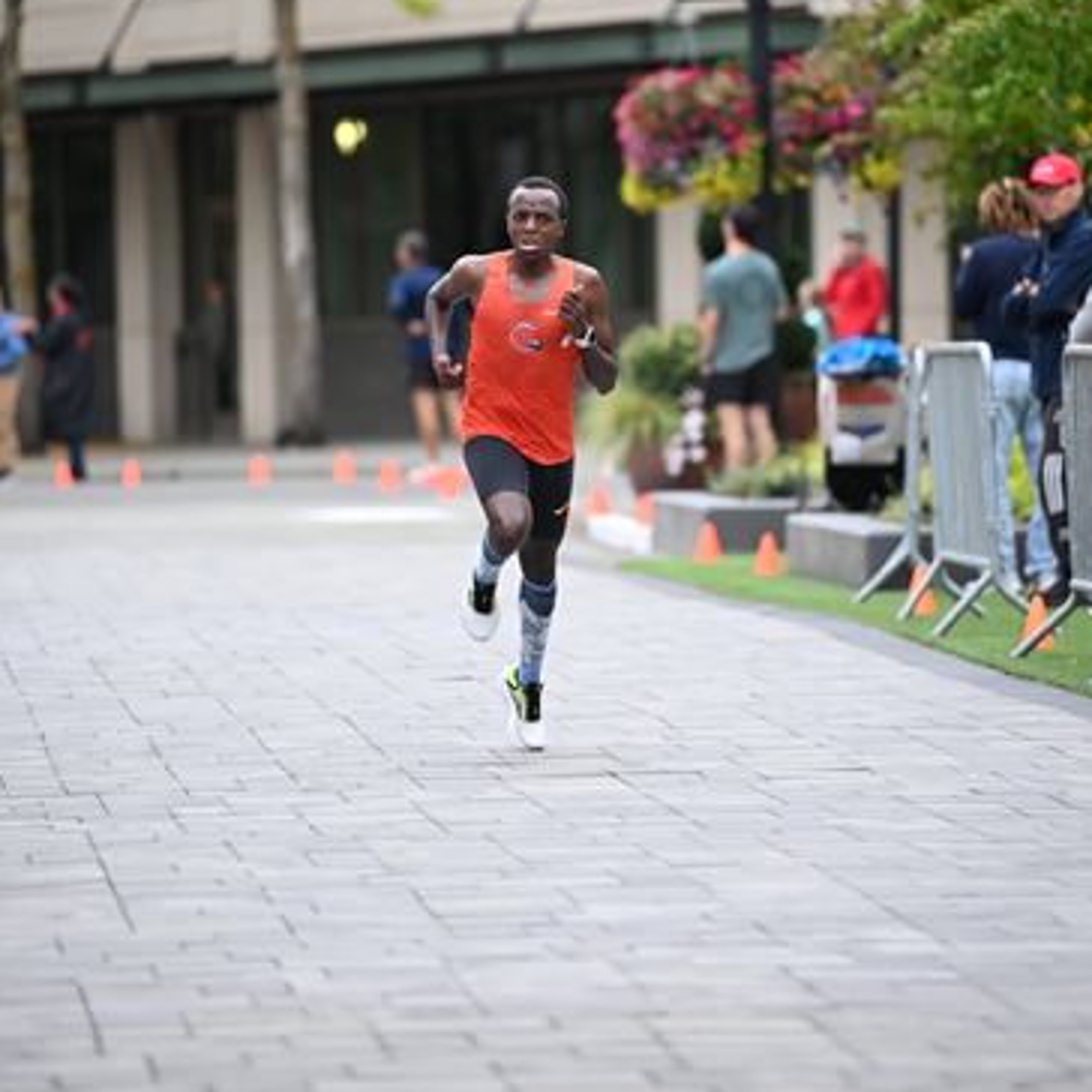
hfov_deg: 6.8
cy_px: 372
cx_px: 548
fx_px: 9172
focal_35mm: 257
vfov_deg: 6.8
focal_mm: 200
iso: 1600
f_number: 2.8
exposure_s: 1/800
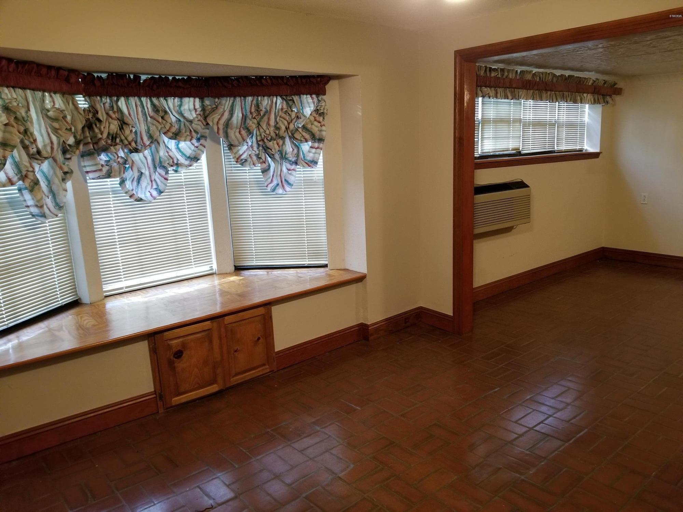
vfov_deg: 53.1
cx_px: 342
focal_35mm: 26
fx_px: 513
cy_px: 256
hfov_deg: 67.3
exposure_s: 1/30
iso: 200
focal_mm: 4.25
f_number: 1.7
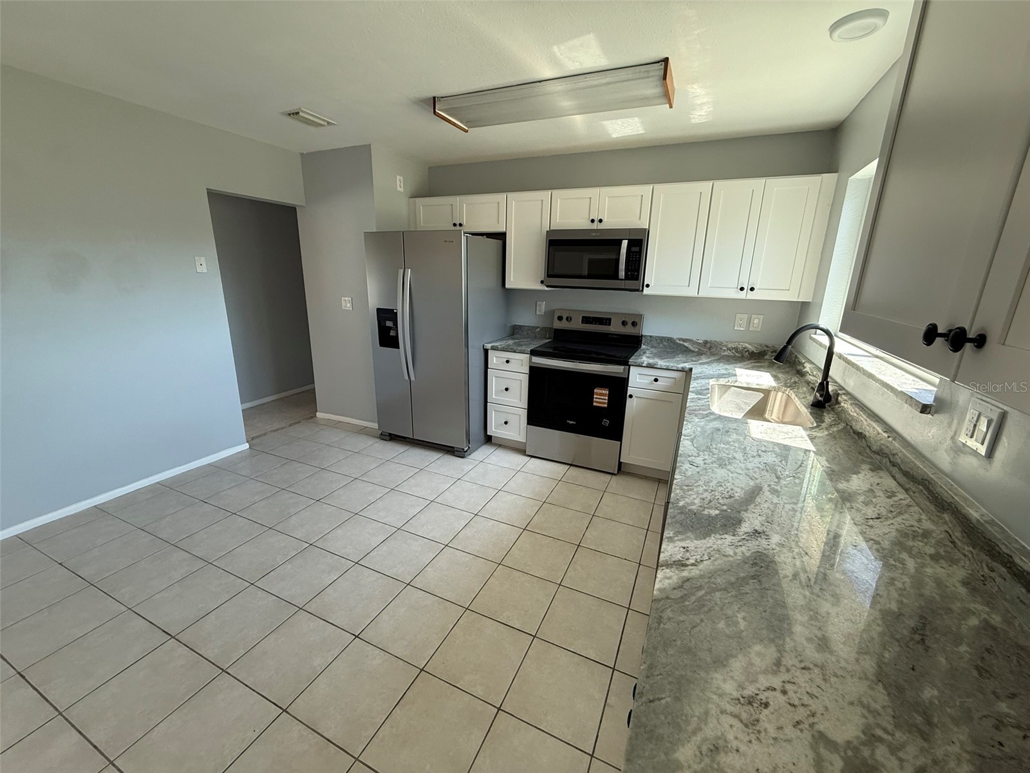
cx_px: 515
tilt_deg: -15.5
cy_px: 386
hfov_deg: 102.1
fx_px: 417
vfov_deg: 85.7
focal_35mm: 14
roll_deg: -2.3
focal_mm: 2.22
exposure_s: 1/120
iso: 160
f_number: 2.2
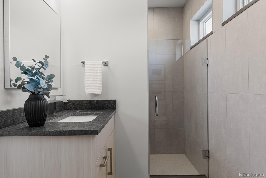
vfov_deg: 54.1
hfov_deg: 74.9
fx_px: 174
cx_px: 133
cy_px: 89
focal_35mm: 24
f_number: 8
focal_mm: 23.5
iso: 640
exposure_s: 1/2
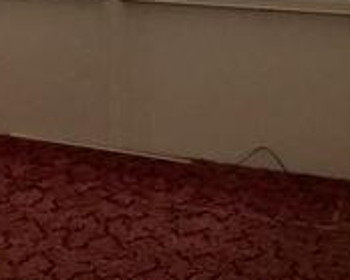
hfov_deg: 17.2
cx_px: -119
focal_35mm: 104
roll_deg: +1.8
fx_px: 1077
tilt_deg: -7.3
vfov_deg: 14.4
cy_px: -44
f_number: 2.2
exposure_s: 1/30
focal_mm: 4.15
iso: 25
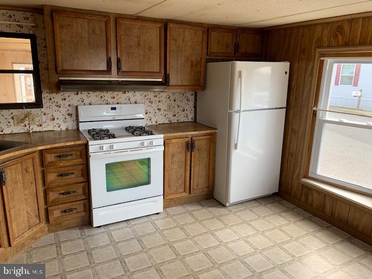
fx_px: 279
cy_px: 140
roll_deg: -1.6
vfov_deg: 53.1
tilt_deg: -13.8
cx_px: 186
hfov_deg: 67.3
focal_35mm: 26
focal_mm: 4.25
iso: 50
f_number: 1.8
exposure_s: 1/121
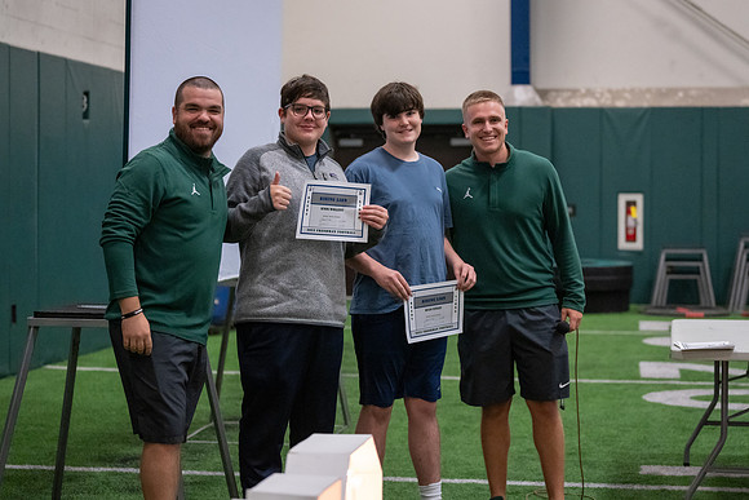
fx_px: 1668
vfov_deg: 17.0
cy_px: 220
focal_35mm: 80
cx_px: 374
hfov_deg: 25.3
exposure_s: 1/320
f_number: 2.8
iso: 5000
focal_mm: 70
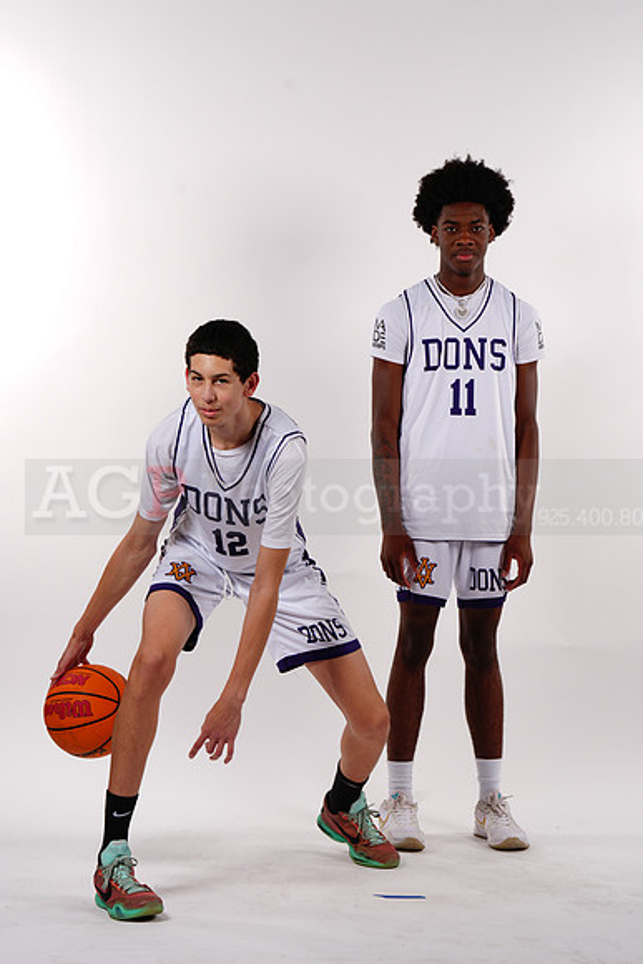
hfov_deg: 11.9
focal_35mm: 115
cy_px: 482
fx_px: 3079
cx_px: 322
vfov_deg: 17.8
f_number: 9
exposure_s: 1/500
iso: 200
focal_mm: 115
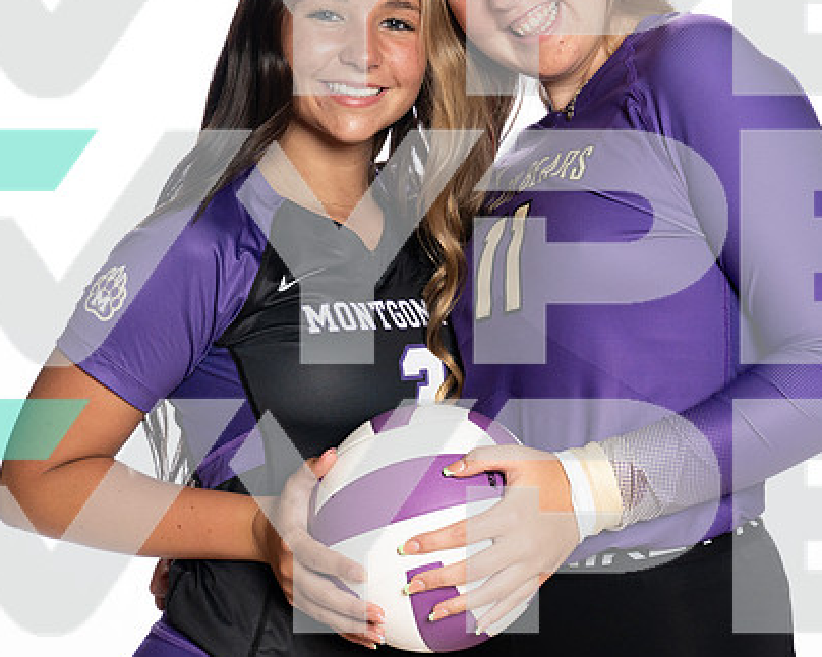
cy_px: 248
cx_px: 430
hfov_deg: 21.0
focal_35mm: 91
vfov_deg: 16.9
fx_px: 2213
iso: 800
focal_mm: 58
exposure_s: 1/250
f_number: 8
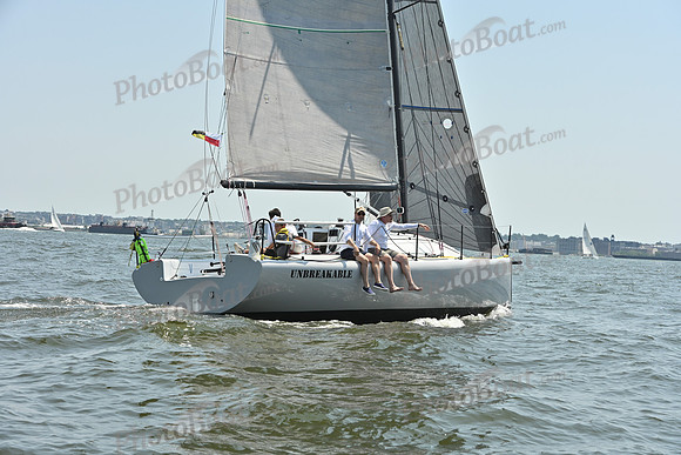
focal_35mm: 70
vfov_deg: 19.5
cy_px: 228
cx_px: 340
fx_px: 1324
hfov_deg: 28.8
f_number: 8
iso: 320
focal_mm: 70
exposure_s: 1/1250
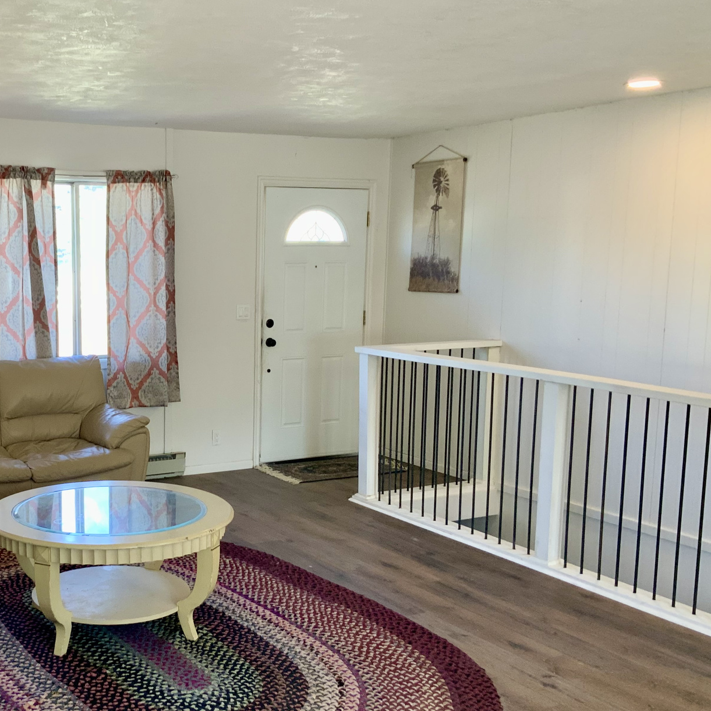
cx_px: 174
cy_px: 401
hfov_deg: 38.1
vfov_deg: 39.1
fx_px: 999
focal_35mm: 43
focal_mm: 3
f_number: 1.8
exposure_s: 1/60
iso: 64
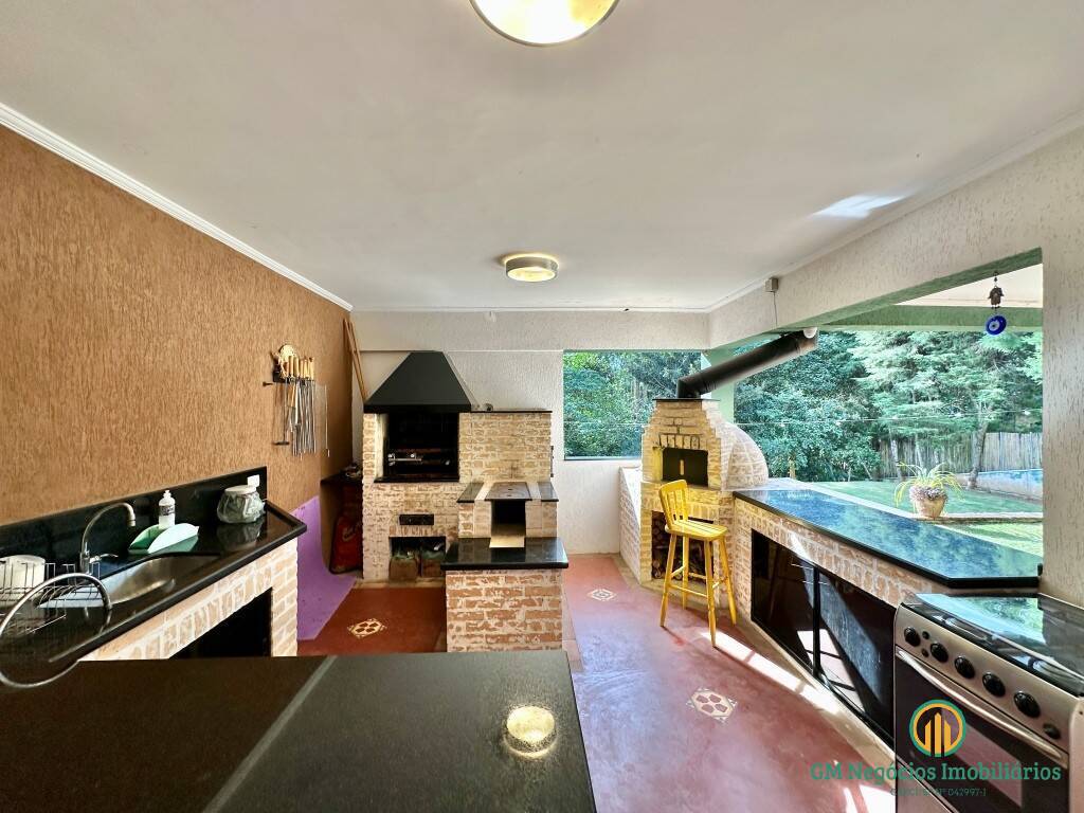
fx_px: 438
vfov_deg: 85.7
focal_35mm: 14
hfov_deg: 102.1
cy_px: 406
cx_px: 542
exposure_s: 1/123
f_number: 2.2
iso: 40
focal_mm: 2.22
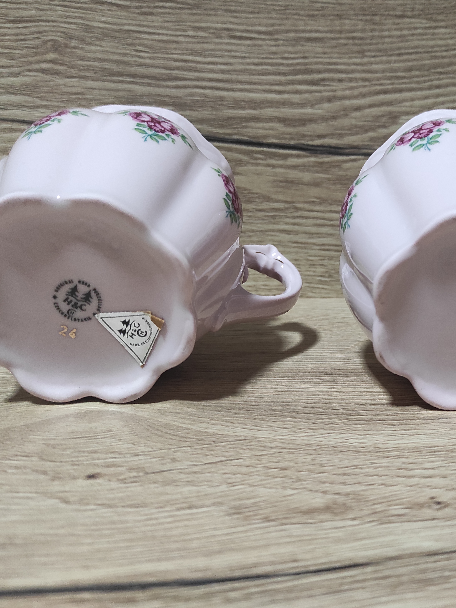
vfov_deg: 54.0
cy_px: 299
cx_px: 327
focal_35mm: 34
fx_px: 597
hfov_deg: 40.9
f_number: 1.89
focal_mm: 5.43
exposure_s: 1/33
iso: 711
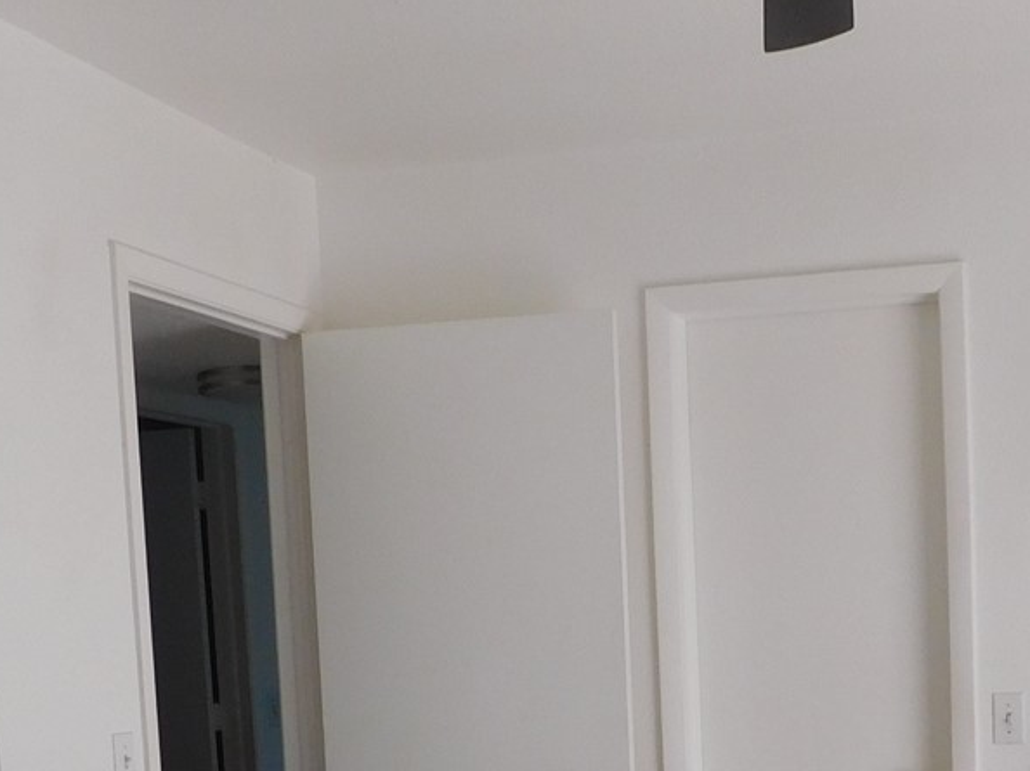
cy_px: 868
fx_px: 1844
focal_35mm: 62
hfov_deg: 30.9
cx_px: 725
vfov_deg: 22.2
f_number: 3
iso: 160
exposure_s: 1/30
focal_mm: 4
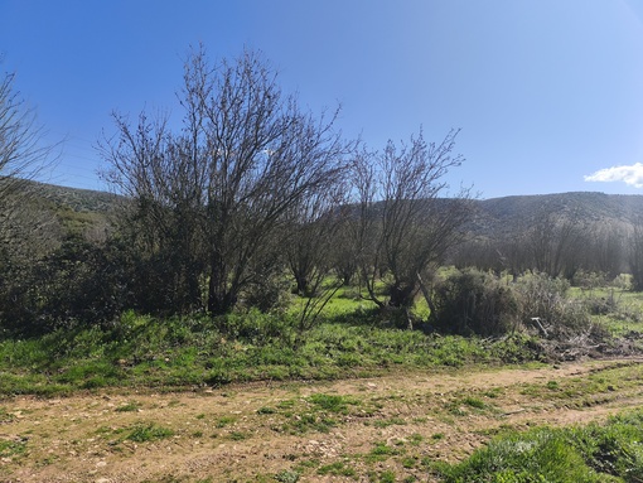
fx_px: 427
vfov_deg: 58.9
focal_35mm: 23
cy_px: 242
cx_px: 322
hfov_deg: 73.9
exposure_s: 1/1317
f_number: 1.65
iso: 50
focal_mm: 6.14
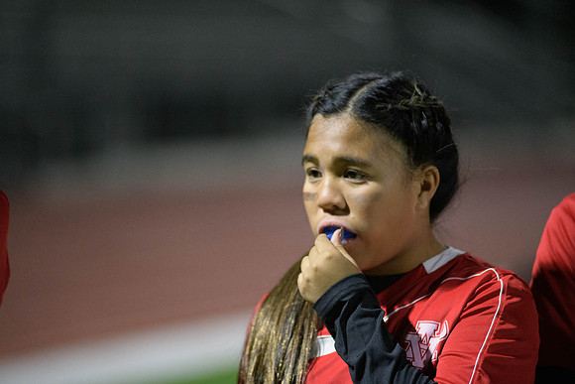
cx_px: 288
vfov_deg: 6.9
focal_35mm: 200
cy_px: 192
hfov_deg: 10.3
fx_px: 3195
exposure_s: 1/640
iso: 7200
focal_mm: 200
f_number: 2.8
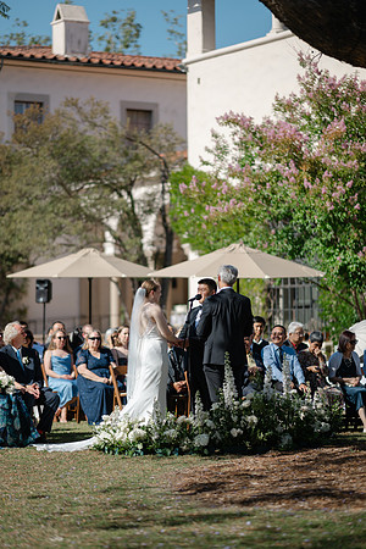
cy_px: 274
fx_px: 1601
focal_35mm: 105
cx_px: 183
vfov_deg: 19.5
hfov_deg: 13.0
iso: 64
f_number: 1.4
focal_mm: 105
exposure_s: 1/6400
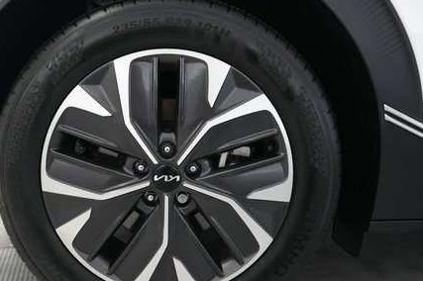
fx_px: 423
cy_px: 168
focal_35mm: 36
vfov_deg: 36.7
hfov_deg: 52.8
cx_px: 171
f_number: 2.8
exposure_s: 1/160
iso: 4000
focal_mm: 24
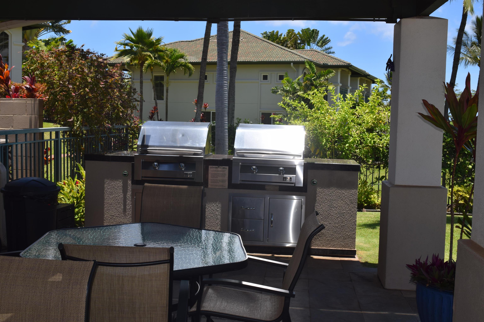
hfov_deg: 45.0
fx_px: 585
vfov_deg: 30.8
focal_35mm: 44
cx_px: 242
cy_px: 161
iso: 100
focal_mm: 29
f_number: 11
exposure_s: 1/200
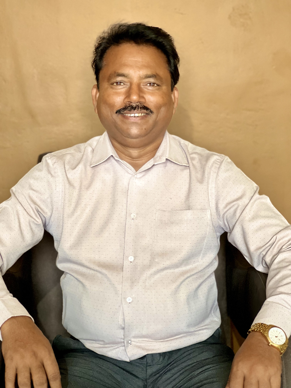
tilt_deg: -7.8
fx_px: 863
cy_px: 194
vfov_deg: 25.3
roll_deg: +0.5
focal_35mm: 77
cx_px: 146
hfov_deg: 19.1
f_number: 2.8
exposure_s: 1/20
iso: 400
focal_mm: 9
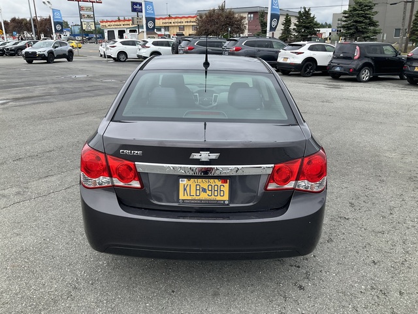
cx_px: 209
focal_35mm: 29
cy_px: 157
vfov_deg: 48.2
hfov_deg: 61.7
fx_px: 350
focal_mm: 3
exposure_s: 1/700
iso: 25
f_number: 1.8
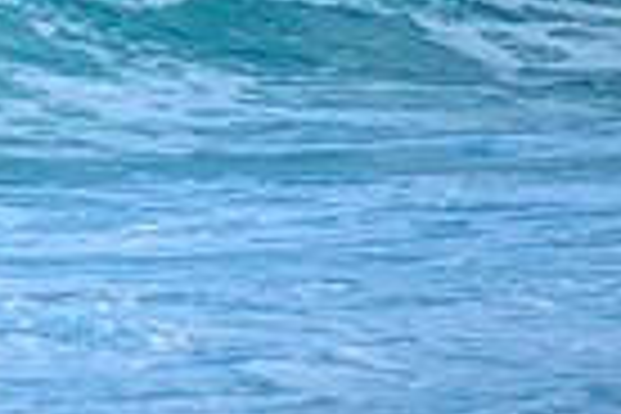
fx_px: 35498
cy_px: -230
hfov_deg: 1.0
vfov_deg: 0.7
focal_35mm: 2058
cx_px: -547
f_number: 5.6
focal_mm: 400
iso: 400
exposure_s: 1/1250
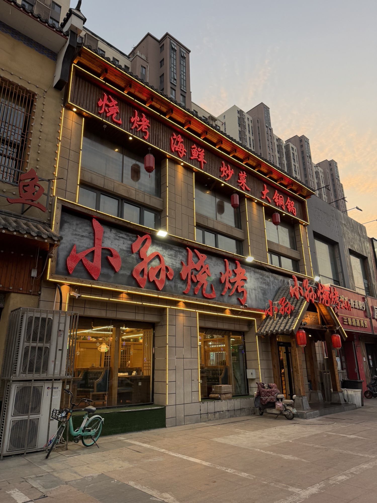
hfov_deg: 56.8
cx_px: 188
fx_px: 349
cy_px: 252
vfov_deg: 71.6
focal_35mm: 24
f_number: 1.78
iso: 64
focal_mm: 6.76
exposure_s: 1/132
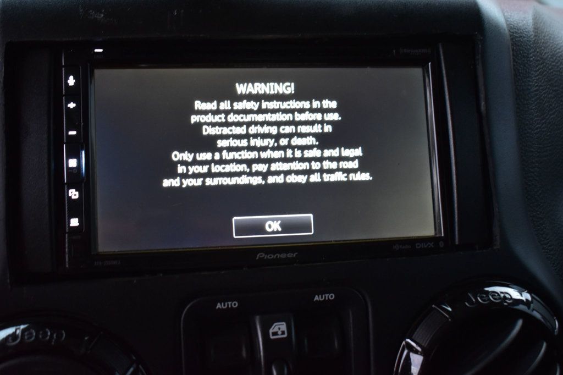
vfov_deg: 31.9
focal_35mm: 42
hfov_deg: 46.4
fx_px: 657
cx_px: 282
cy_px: 188
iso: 1600
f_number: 4.2
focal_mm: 28
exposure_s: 1/13
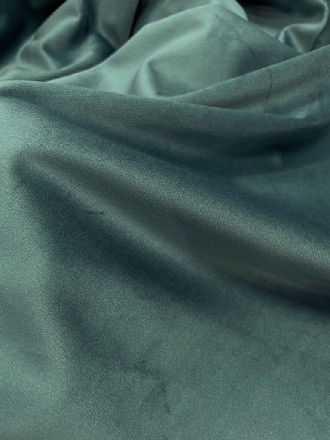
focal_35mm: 26
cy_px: 220
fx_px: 330
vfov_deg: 67.3
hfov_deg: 53.1
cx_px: 165
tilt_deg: -63.0
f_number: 1.6
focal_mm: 4.2
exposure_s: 1/50
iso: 64
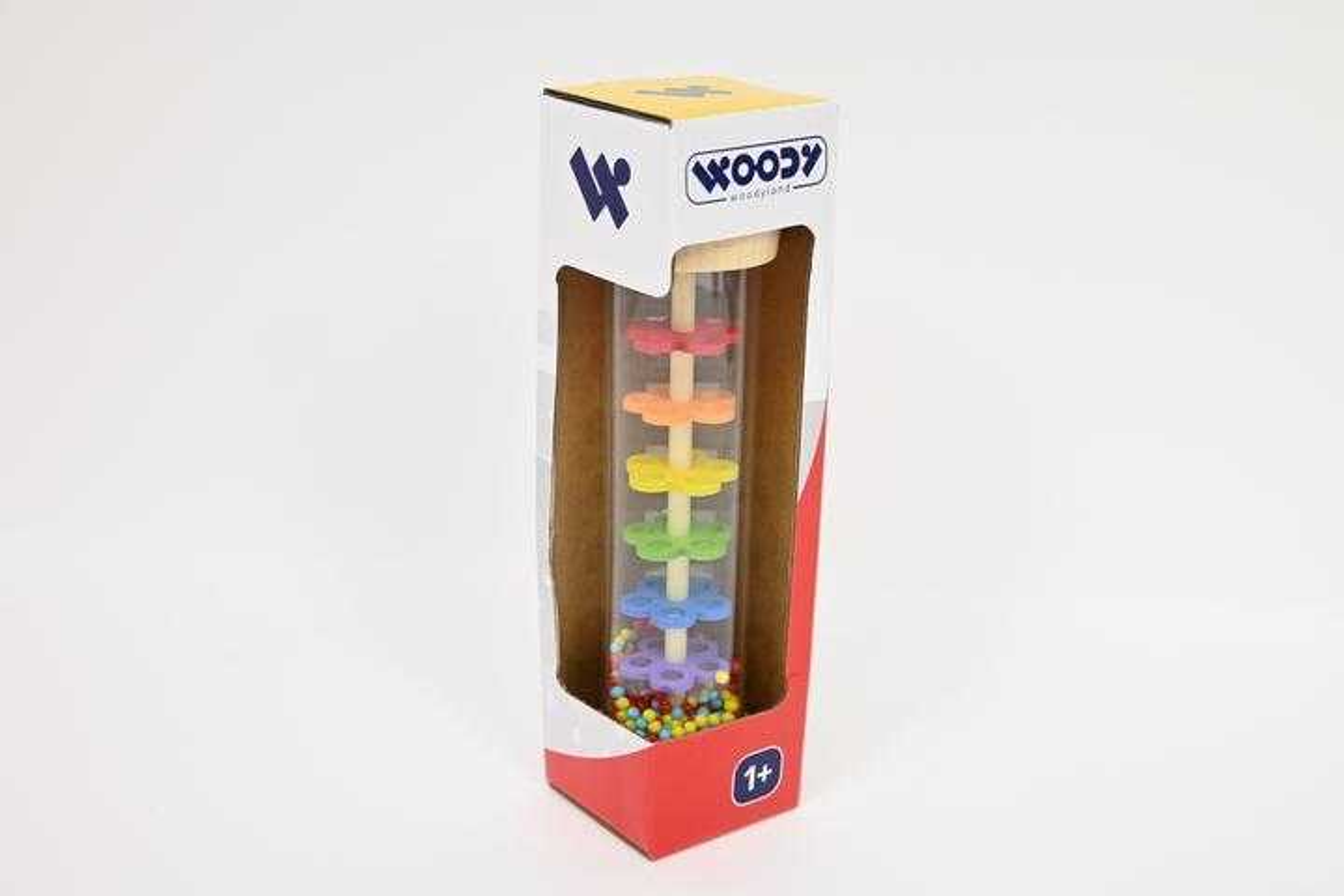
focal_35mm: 40
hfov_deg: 48.7
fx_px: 1484
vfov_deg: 33.6
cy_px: 448
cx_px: 672
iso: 400
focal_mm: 26.5
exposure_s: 1/160
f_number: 4.5
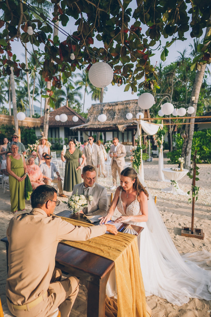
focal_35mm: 24
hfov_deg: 53.1
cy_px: 158
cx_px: 106
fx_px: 211
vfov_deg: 73.8
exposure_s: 1/8000
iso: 160
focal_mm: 24
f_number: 1.4
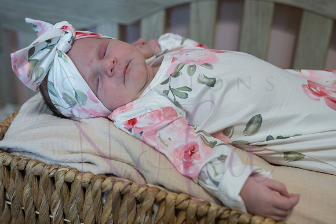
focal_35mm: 45
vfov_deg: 30.0
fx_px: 419
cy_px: 109
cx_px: 164
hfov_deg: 43.7
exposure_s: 1/320
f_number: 4.5
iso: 3200
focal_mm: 43
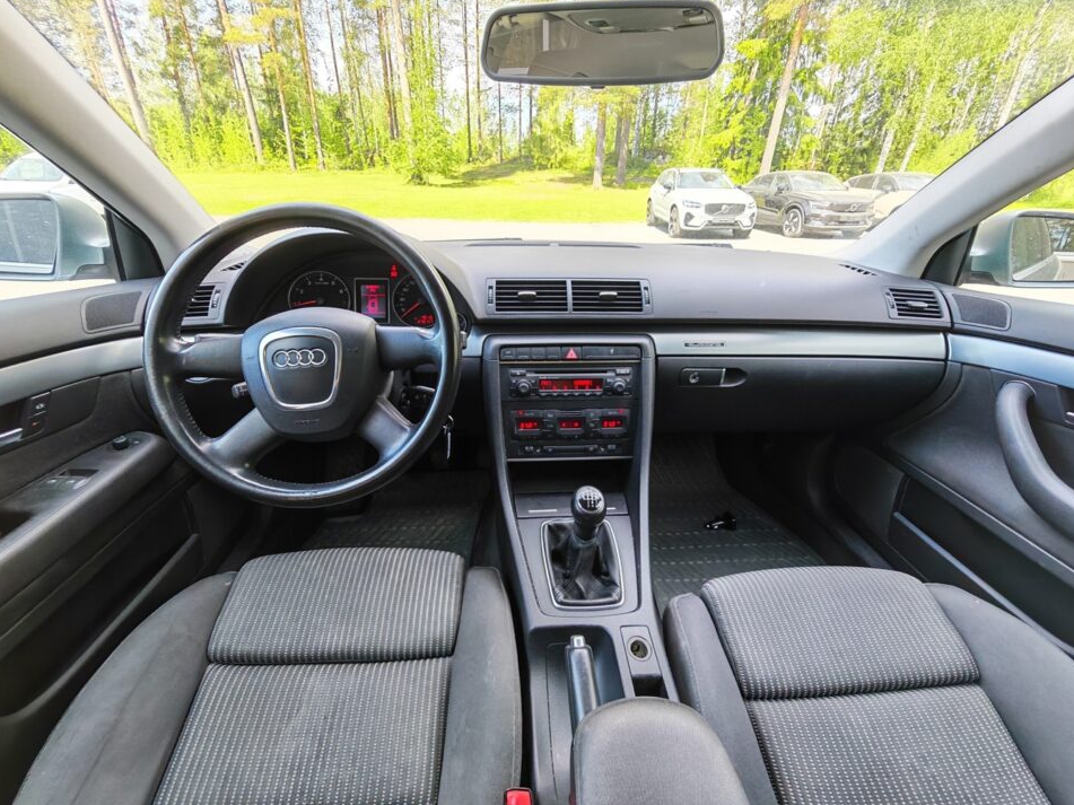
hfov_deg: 102.1
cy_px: 374
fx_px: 434
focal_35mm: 14
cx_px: 538
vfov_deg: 85.5
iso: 100
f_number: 2
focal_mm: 1.82
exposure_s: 1/100
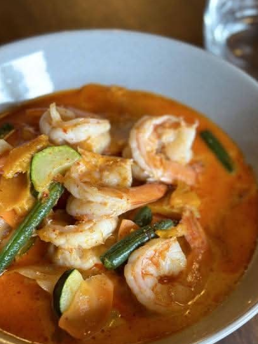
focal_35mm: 65
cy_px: 178
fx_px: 646
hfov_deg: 22.5
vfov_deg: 29.8
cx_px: 173
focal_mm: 6.86
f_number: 1.78
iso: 160
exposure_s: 1/60
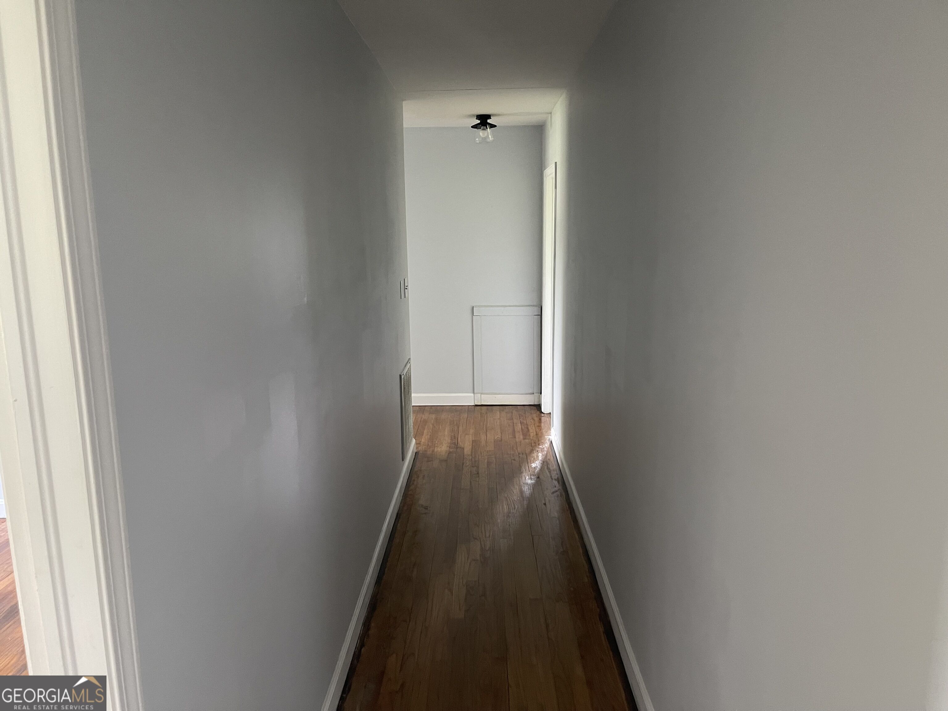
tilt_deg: -11.3
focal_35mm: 25
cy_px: 356
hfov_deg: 69.4
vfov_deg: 54.9
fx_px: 685
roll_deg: +0.5
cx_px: 474
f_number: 1.6
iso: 400
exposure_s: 1/60
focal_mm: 5.1
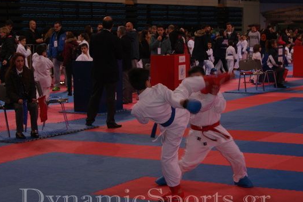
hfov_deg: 22.4
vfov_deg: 15.0
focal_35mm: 91
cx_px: 149
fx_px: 766
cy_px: 130
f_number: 5.6
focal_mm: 40
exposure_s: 1/60
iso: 400
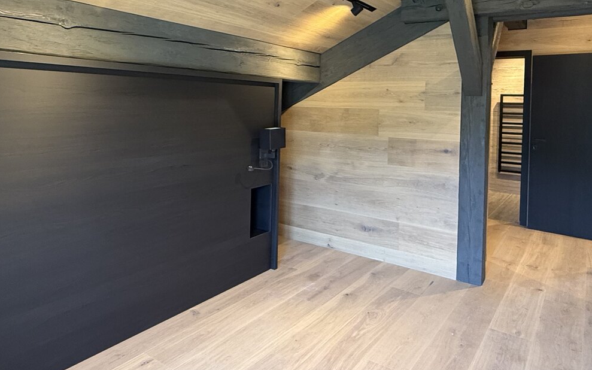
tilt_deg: +0.5
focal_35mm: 27
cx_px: 294
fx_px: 436
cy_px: 107
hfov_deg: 68.4
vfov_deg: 44.9
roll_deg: -1.0
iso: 320
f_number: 2.2
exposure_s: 1/50
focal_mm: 2.22
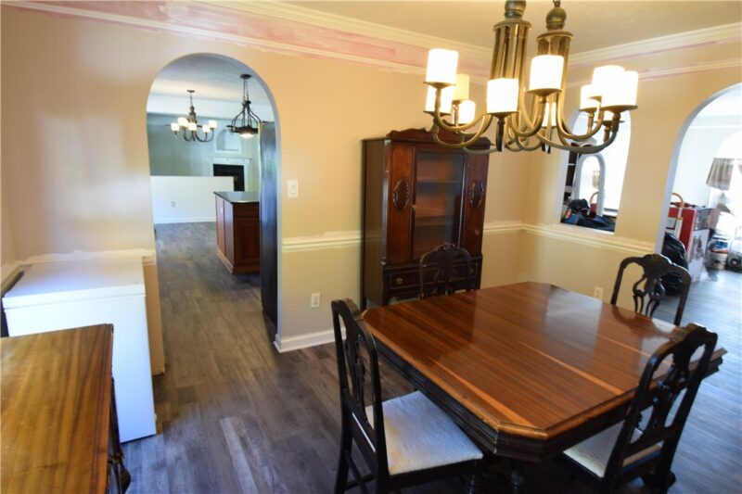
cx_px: 371
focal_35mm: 20
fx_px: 402
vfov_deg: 63.2
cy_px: 247
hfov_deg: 85.4
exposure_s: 1/1.3
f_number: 8
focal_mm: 13
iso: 100
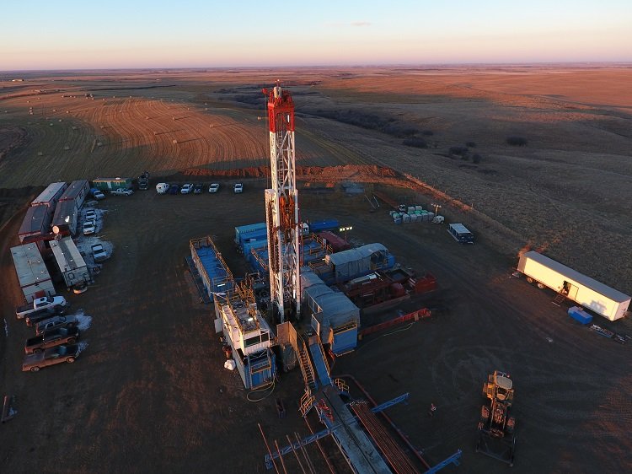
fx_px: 365
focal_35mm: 20
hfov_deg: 81.8
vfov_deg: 65.9
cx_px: 316
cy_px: 237
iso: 114
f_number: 2.8
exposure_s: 1/100
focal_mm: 3.61
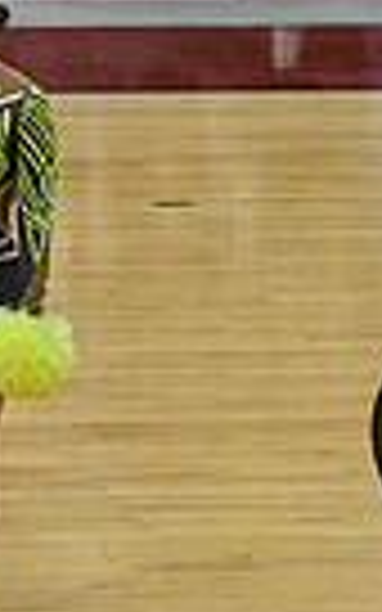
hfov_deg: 2.8
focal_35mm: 455
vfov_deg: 4.6
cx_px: -818
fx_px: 7579
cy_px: 61
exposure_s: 1/500
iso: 4000
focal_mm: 70
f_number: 4
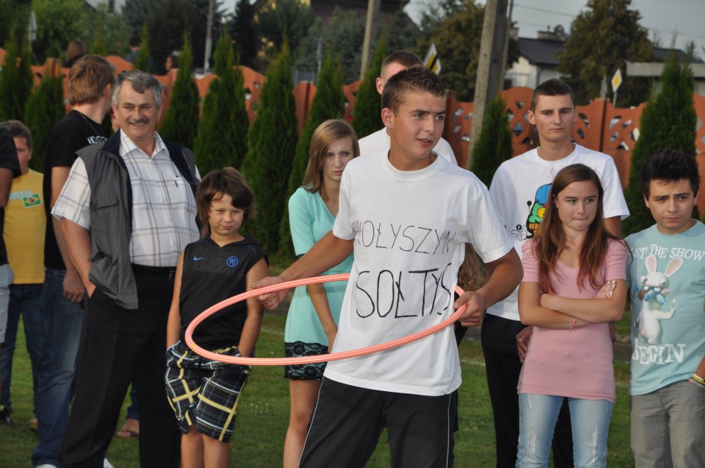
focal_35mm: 158
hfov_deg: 13.1
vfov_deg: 8.7
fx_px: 3080
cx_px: 352
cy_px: 234
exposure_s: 1/200
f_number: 10
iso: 200
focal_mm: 105
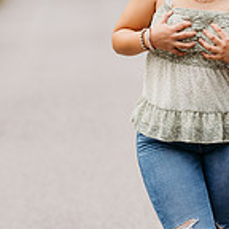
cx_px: 210
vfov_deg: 7.8
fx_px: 1684
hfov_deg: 7.8
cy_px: 127
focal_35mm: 225
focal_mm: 85
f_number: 2.2
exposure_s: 1/250
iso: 320
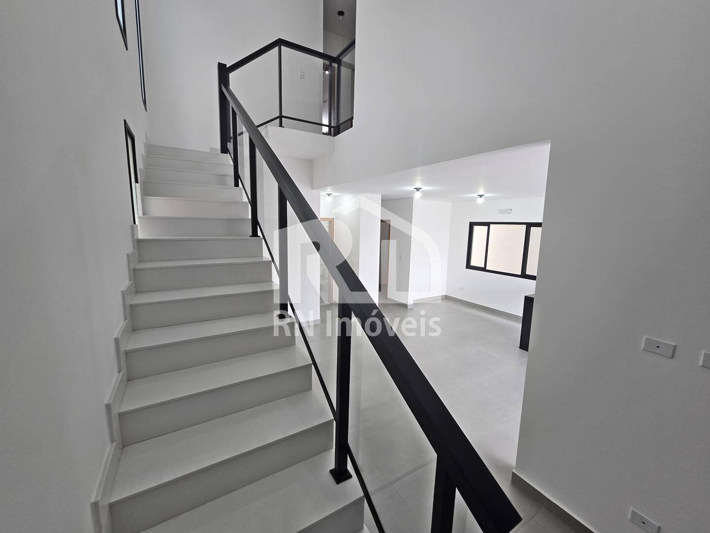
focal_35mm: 13
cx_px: 355
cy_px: 266
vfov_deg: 89.9
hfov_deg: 106.2
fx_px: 267
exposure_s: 1/60
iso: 100
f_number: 2.2
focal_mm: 2.2
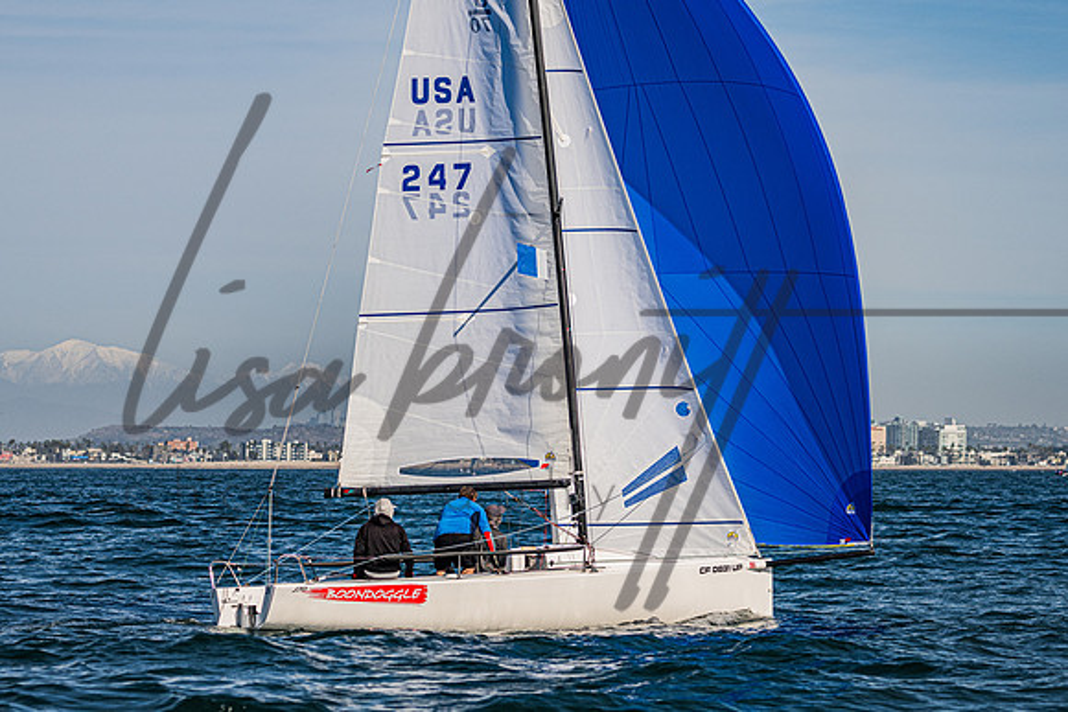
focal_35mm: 136
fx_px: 4025
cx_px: 481
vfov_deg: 10.1
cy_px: 321
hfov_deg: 15.1
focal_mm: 100
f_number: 5.6
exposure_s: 1/3200
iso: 320
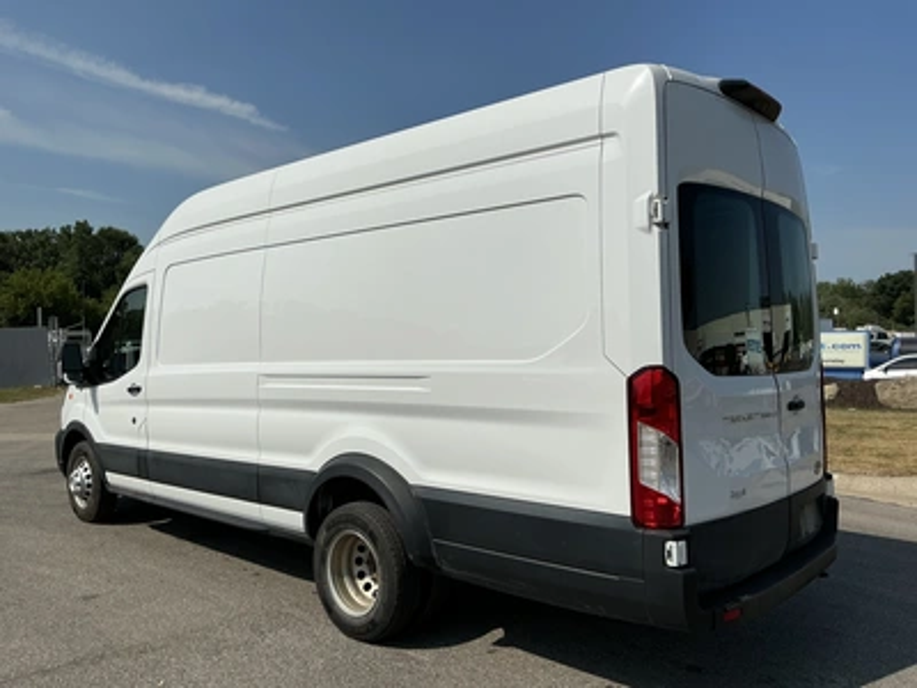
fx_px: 742
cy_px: 344
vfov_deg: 49.7
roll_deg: +0.4
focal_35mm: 28
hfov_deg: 63.4
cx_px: 458
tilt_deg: -0.2
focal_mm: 3
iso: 25
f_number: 1.8
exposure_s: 1/5263
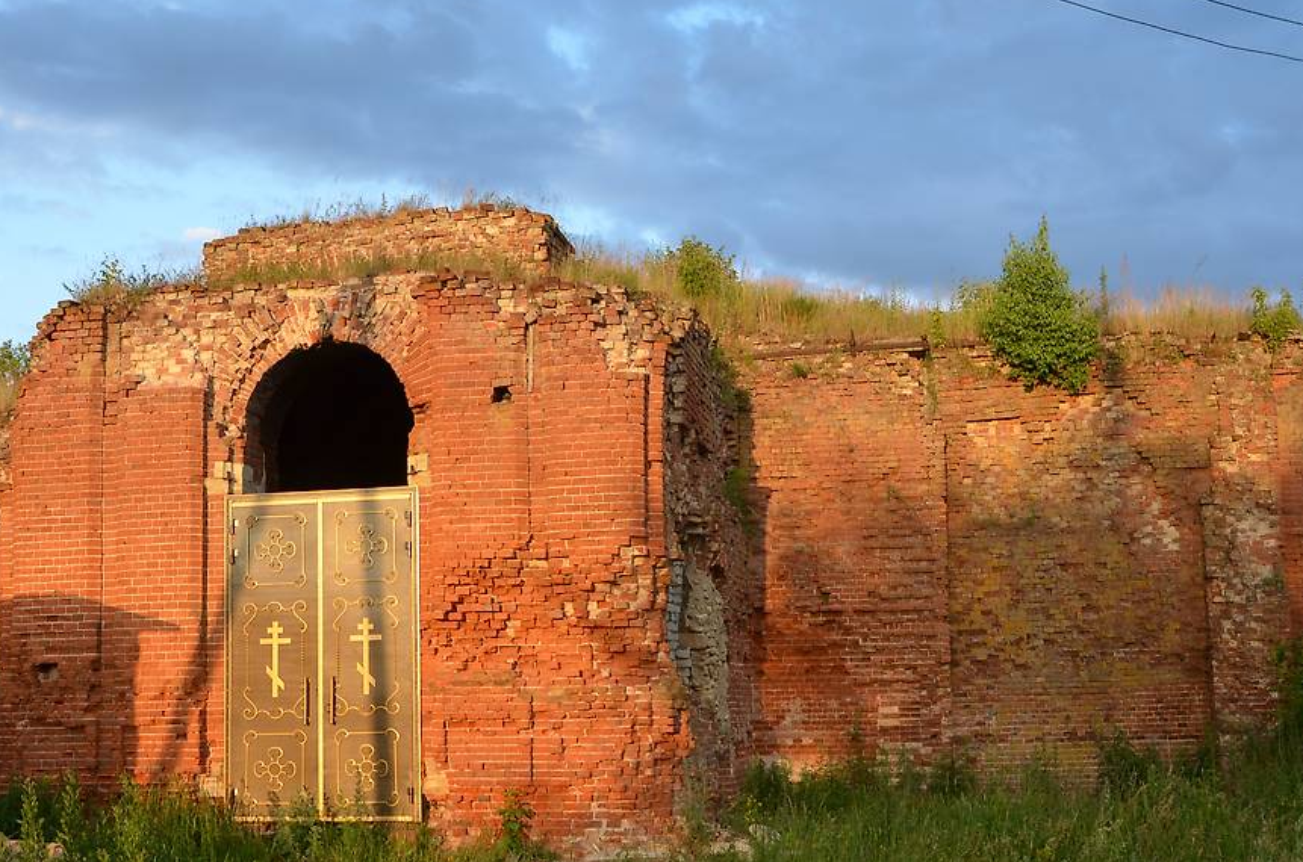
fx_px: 1661
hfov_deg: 42.8
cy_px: 513
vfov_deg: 29.0
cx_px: 587
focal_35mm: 46
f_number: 5.6
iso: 200
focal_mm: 22
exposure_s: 1/125
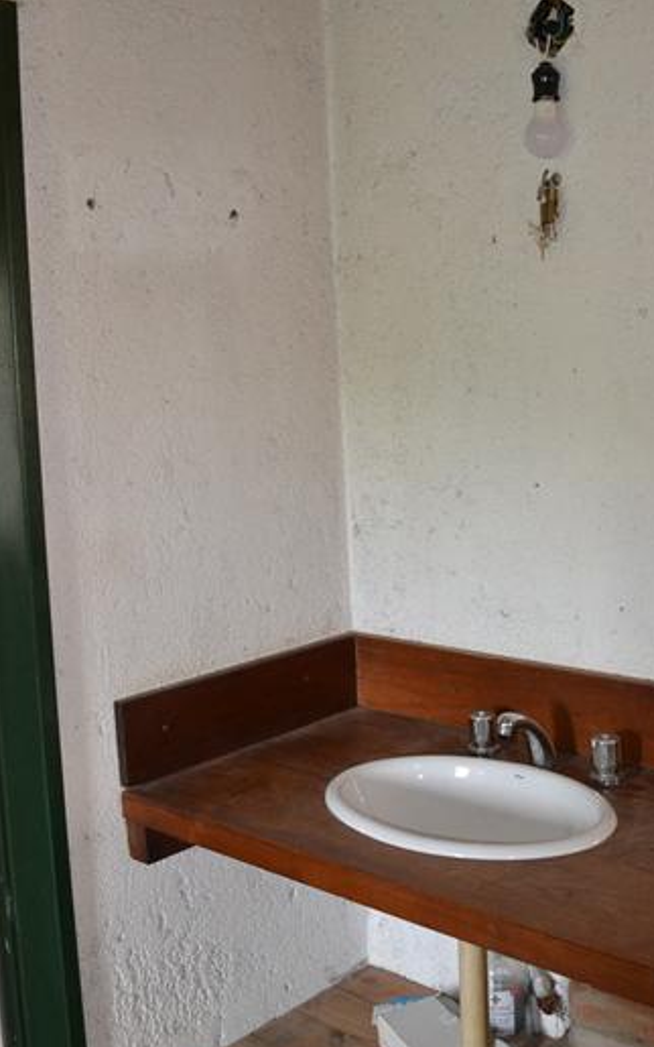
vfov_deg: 48.1
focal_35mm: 41
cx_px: 439
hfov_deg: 31.0
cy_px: 449
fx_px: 1169
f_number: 3.5
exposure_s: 1/60
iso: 1400
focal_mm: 18
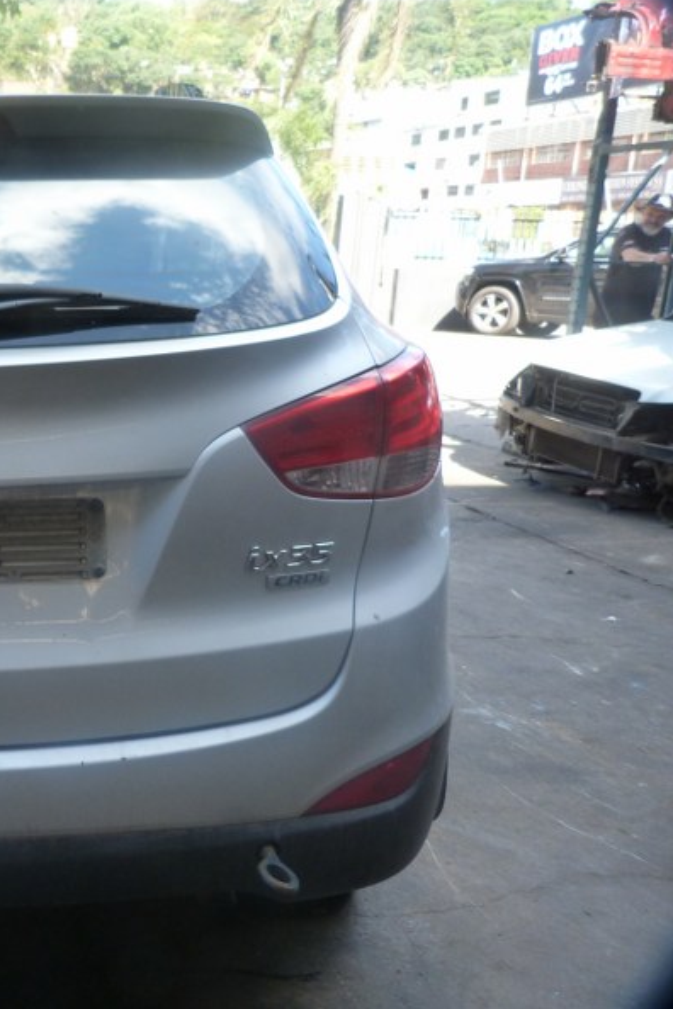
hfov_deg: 34.3
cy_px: 503
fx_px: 981
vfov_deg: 54.4
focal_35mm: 35
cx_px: -5
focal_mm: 4.5
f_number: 2.8
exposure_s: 1/100
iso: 125
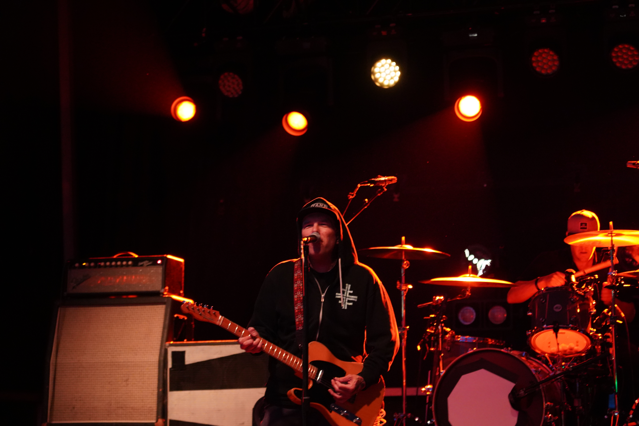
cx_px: 320
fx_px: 1864
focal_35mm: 105
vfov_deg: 13.0
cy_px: 213
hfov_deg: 19.5
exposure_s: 1/125
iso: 8000
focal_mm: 105
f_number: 4
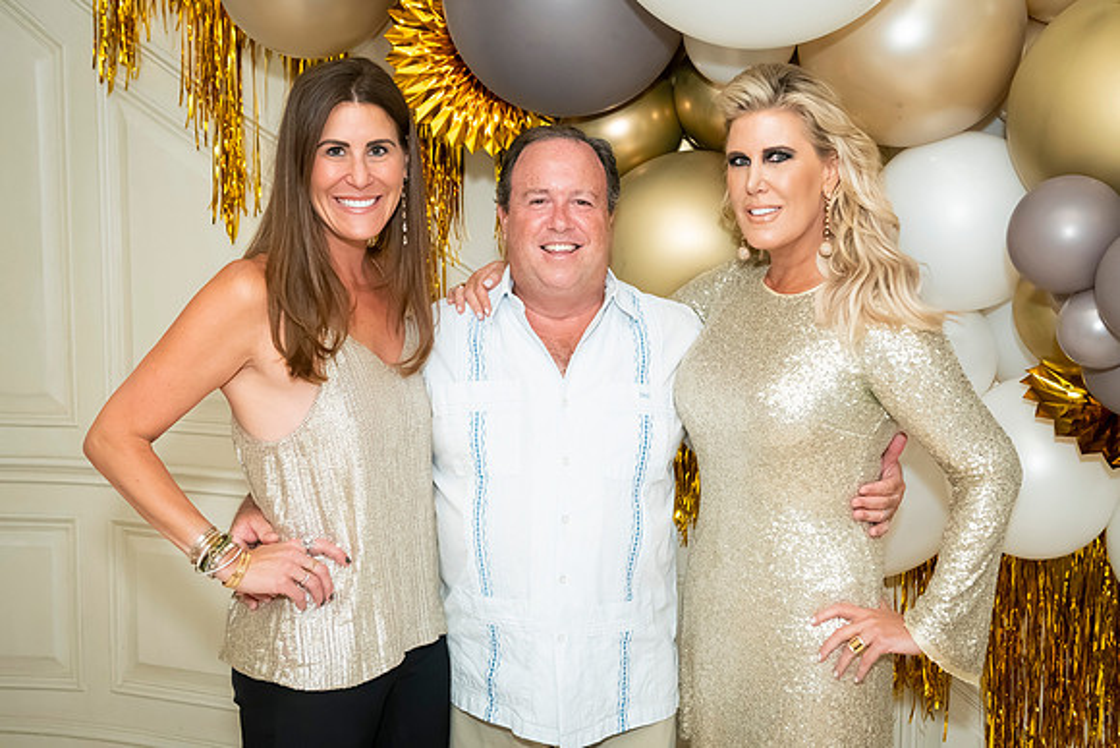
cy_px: 374
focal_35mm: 48
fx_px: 1494
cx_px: 560
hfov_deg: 41.1
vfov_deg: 28.1
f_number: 5.6
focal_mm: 48
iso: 1600
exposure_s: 1/100
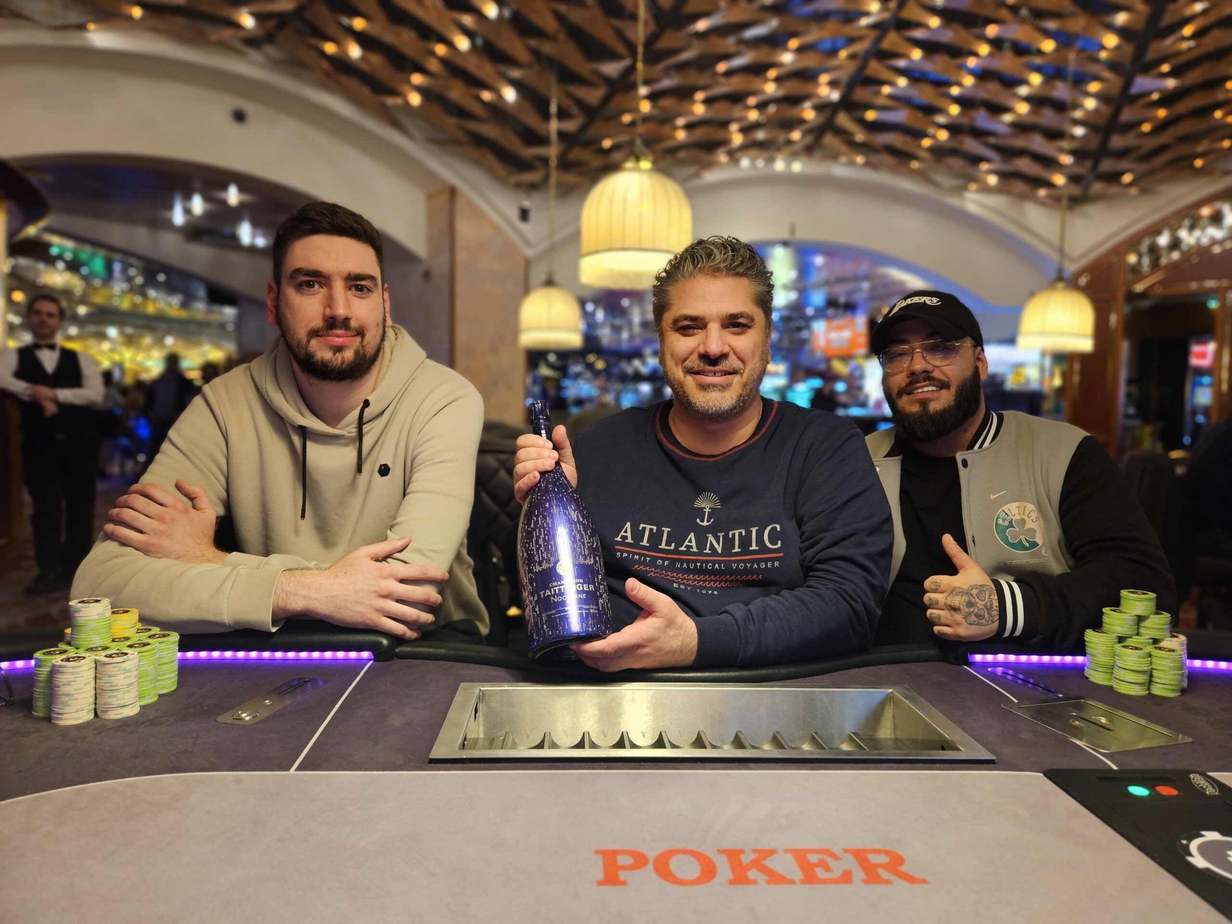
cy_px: 462
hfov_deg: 73.9
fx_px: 819
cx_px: 616
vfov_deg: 58.9
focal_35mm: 23
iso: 500
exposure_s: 1/100
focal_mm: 5.4
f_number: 1.8
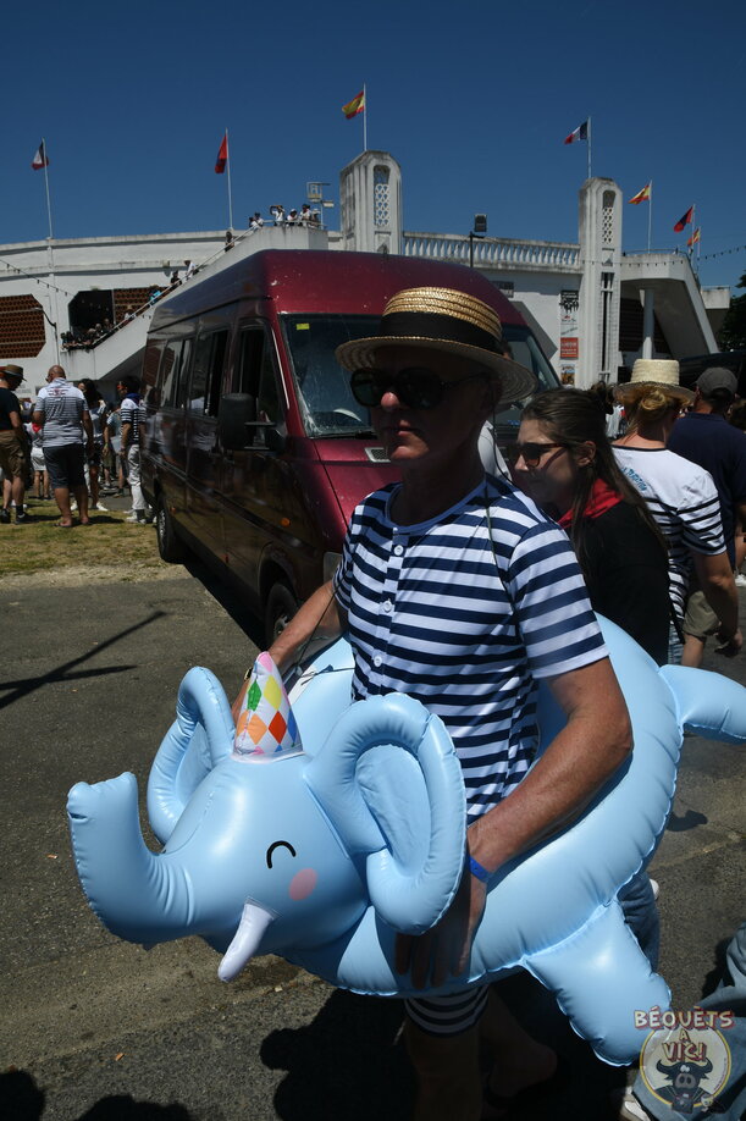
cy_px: 560
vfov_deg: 71.5
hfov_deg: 51.2
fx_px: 778
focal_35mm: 25
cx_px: 373
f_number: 11
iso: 125
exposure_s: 1/500
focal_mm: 17
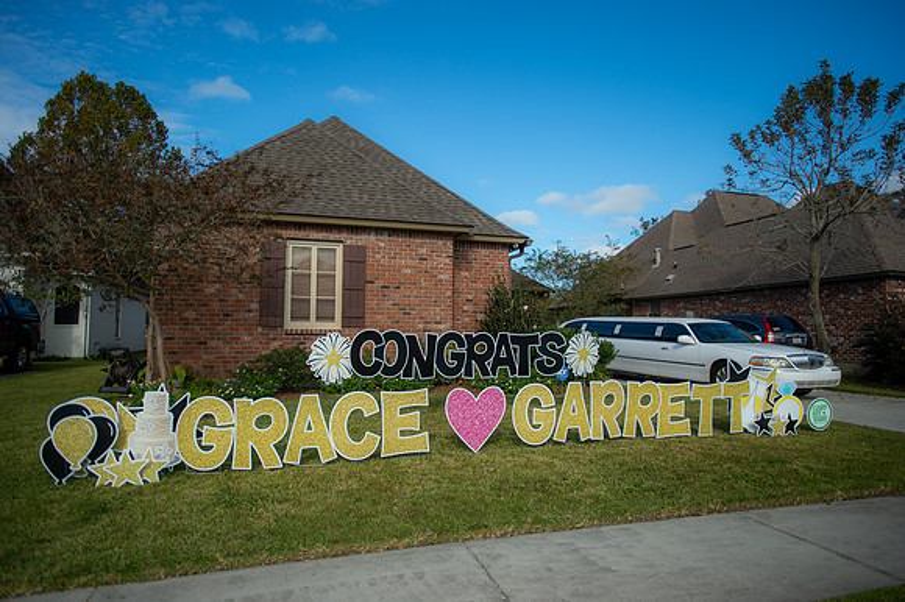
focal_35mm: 22
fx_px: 553
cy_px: 301
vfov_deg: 57.2
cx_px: 452
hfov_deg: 78.6
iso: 64
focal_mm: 22
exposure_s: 1/1000
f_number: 2.8
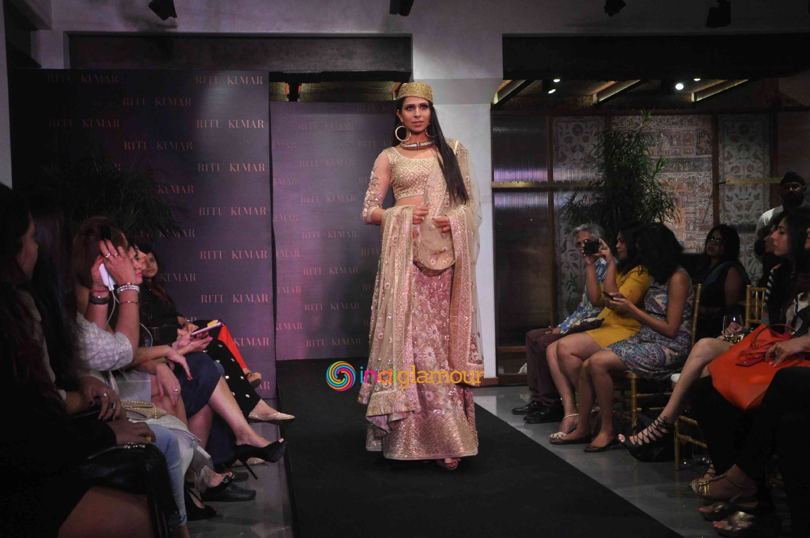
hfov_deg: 46.4
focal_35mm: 42
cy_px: 269
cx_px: 405
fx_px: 944
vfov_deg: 31.8
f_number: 10
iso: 1250
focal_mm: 28
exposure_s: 1/125
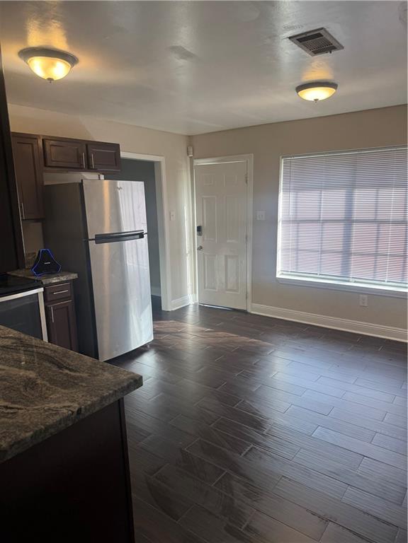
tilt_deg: -11.5
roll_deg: +1.0
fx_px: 377
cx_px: 204
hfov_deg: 56.8
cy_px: 272
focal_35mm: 24
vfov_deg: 71.6
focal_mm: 6.76
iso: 80
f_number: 1.78
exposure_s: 1/125
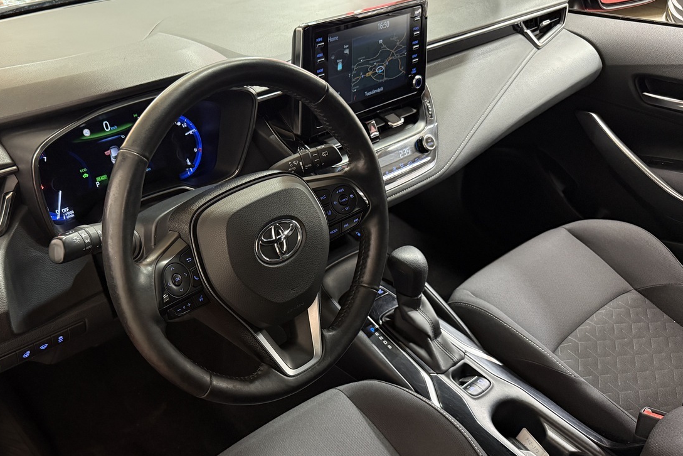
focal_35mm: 33
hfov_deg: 56.3
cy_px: 278
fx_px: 626
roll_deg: +0.0
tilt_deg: -35.2
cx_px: 244
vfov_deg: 39.8
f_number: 1.78
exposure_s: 1/50
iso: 500
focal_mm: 6.76
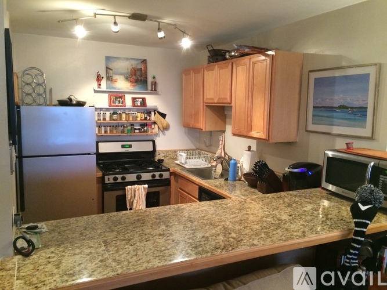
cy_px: 145
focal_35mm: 29
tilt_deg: -6.9
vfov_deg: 48.2
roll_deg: -0.3
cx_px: 194
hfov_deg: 61.7
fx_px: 324
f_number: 2.2
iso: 250
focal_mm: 4.15
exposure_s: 1/30
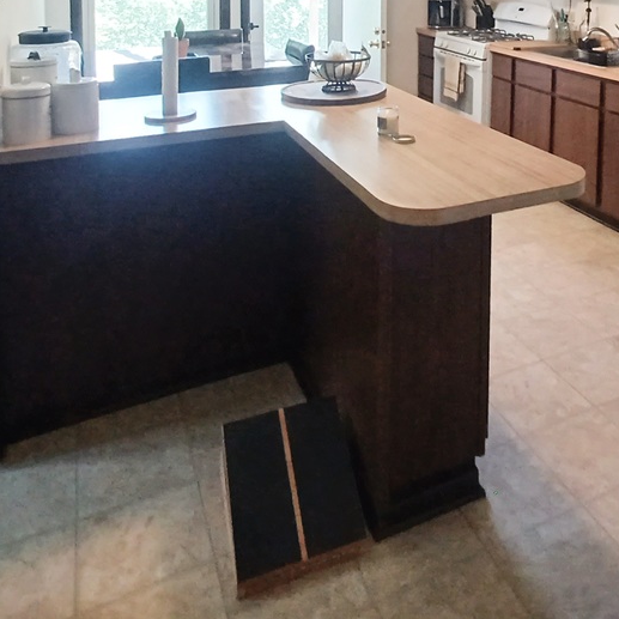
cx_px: 477
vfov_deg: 43.0
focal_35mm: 32
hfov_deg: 48.8
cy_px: -17
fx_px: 647
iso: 160
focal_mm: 1.42
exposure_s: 1/40
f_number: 2.2
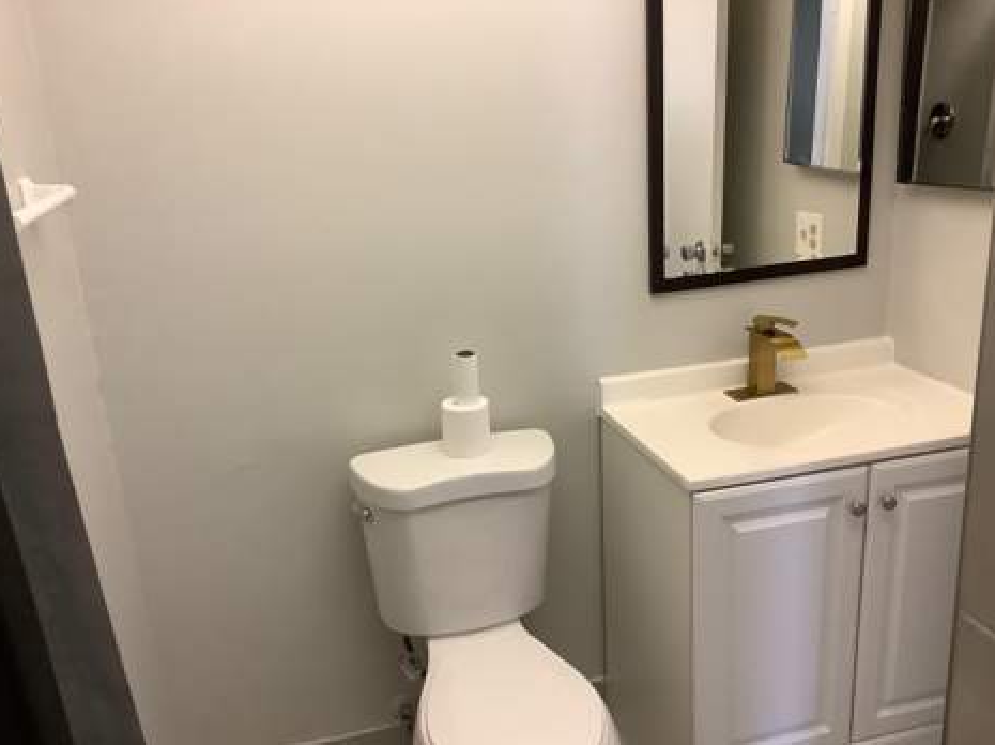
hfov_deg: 56.9
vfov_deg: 44.1
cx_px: 501
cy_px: 378
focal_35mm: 32
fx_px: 919
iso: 250
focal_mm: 3.3
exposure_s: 1/60
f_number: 2.4
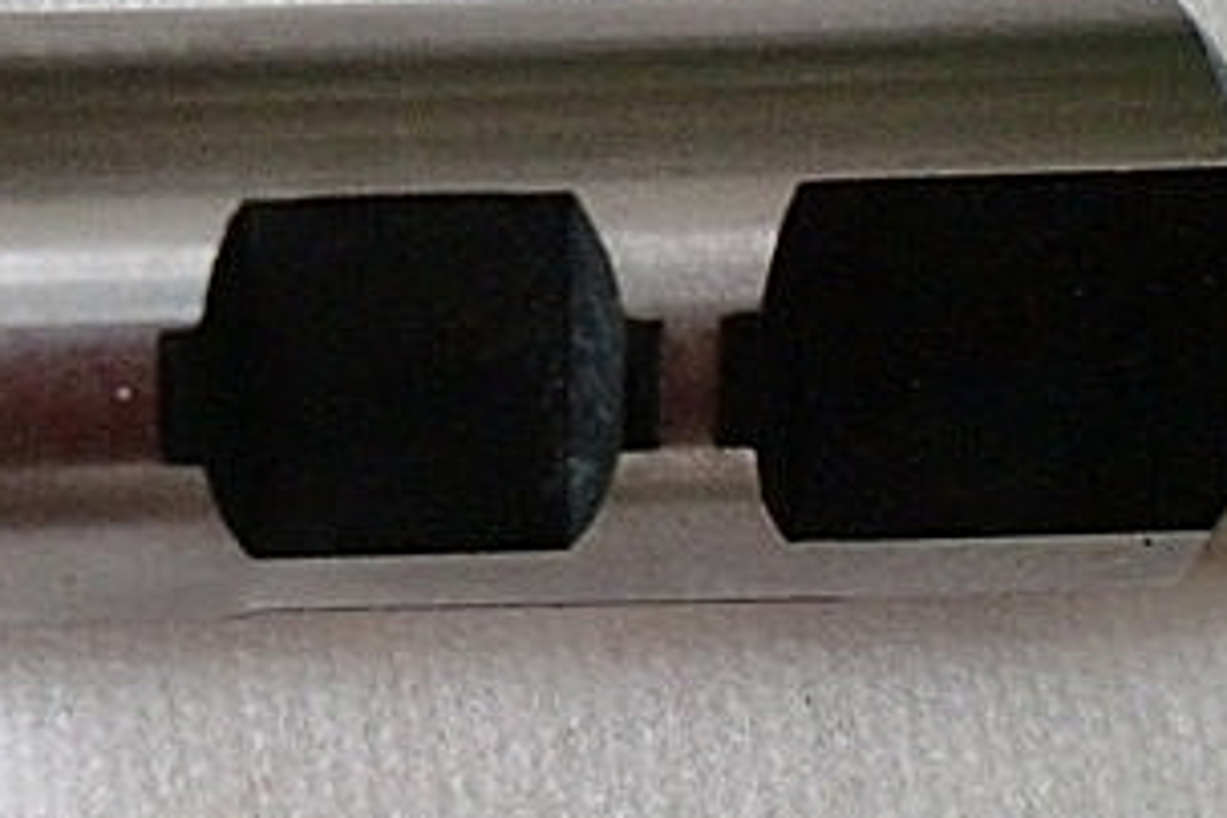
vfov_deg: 17.7
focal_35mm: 77
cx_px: 304
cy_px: 360
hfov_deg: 26.0
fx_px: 2624
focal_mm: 6.3
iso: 320
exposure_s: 1/60
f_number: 3.1
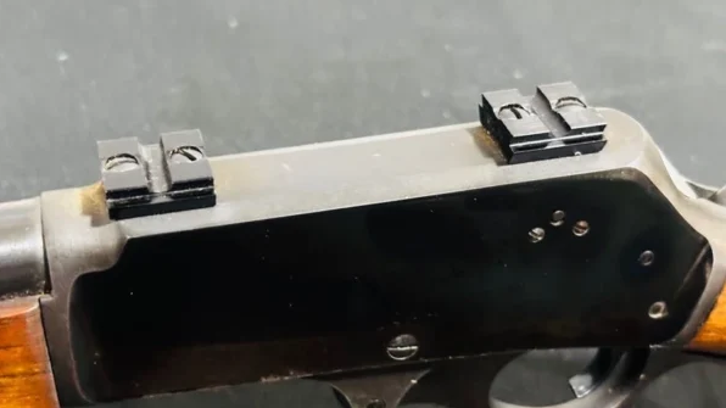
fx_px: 1097
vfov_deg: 21.1
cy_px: 235
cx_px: 362
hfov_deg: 36.6
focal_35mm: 57
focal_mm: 5.96
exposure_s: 1/20
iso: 400
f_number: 1.6
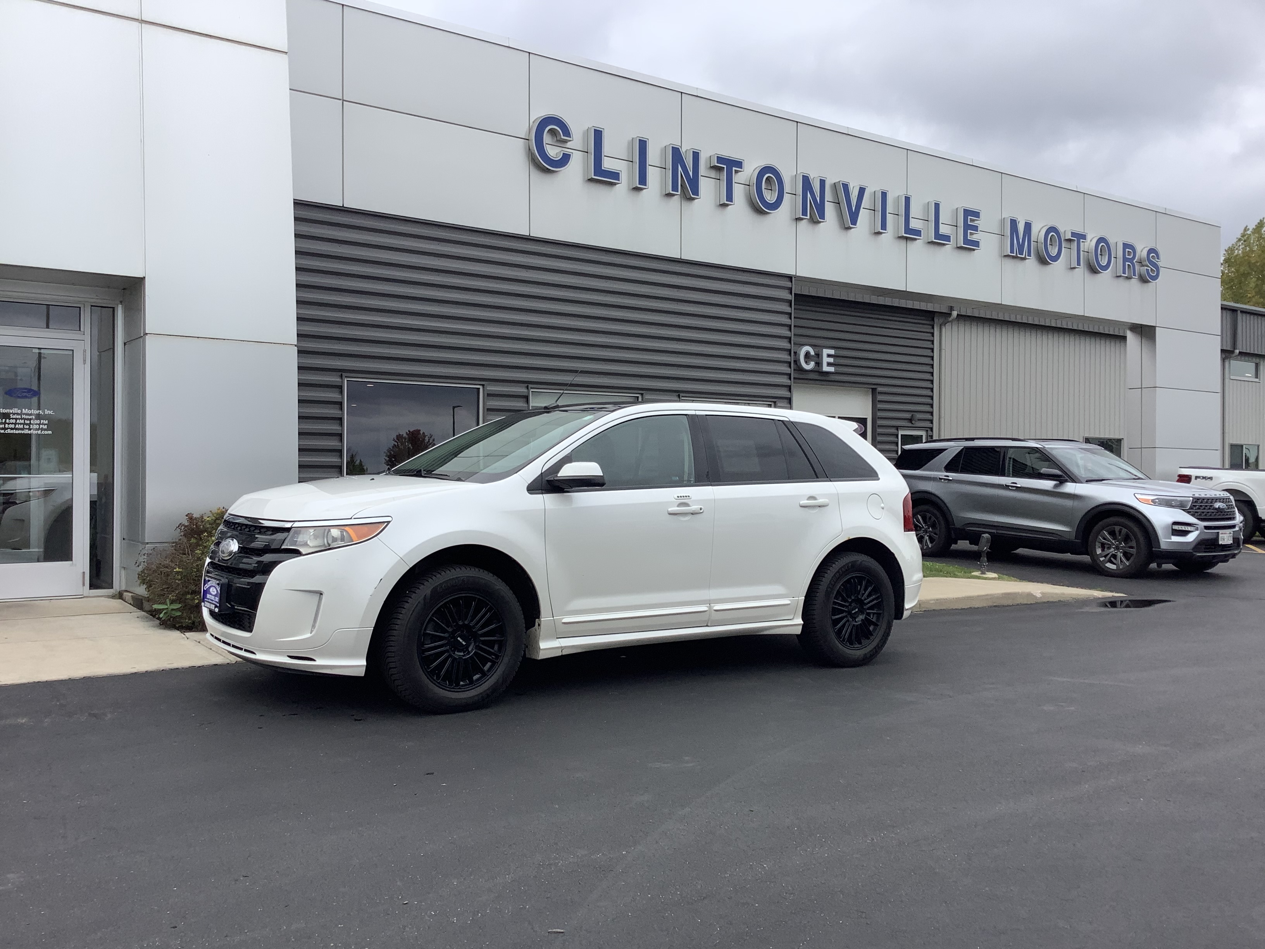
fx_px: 1133
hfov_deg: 58.4
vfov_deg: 45.4
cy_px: 474
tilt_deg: -0.7
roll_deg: -0.3
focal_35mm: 31
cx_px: 632
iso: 25
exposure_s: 1/570
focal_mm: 3.3
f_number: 2.4
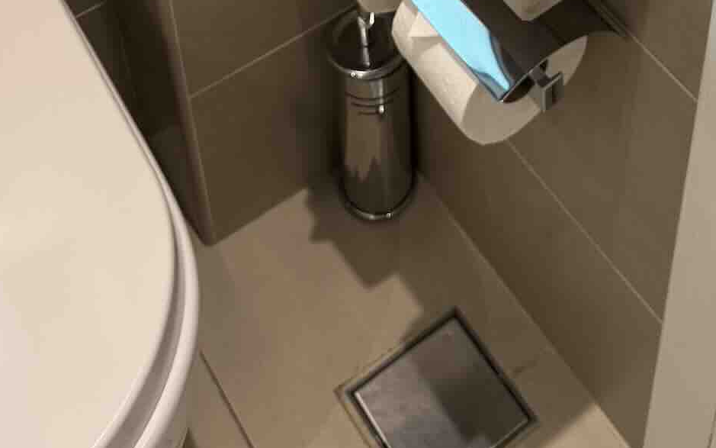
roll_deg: -1.7
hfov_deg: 31.0
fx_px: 1268
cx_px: 531
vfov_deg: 16.1
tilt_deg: -33.5
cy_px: -415
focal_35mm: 65
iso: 160
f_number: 1.78
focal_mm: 6.76
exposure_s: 1/50
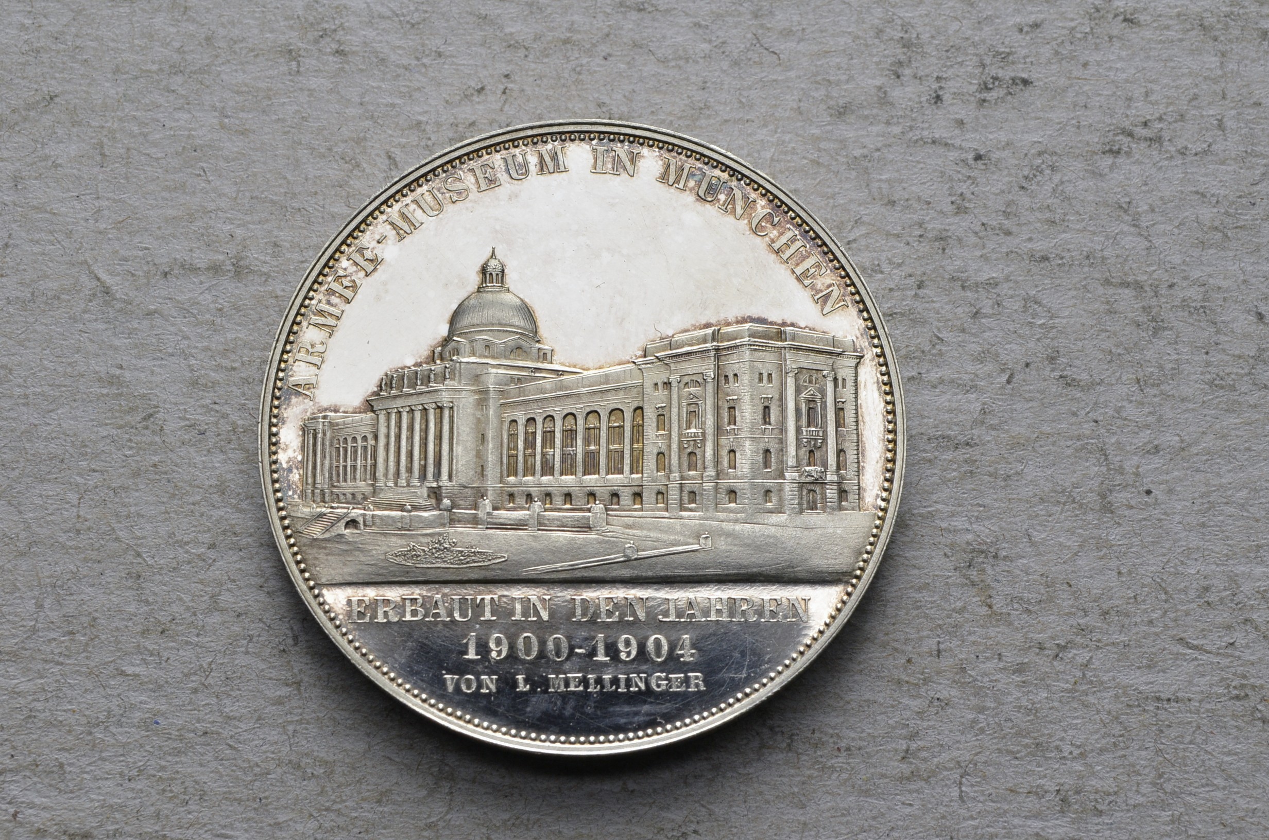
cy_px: 420
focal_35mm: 82
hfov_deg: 24.7
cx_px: 634
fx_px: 2902
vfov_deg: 16.5
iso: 400
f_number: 14
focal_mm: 55
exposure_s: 1/250
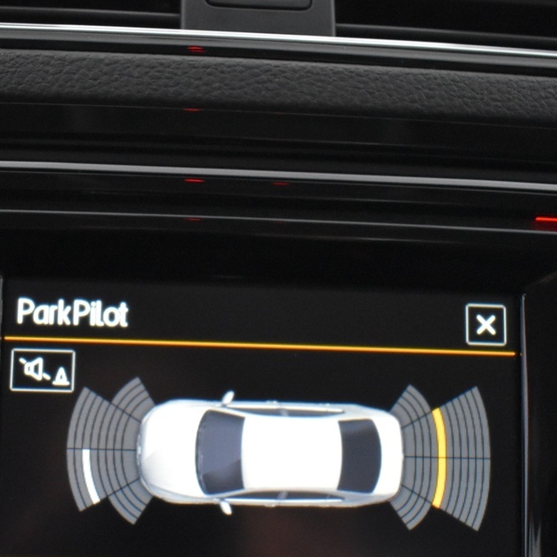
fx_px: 1056
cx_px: 228
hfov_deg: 29.5
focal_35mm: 58
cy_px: 416
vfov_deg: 29.1
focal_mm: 18
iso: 3200
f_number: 3.5
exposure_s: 1/45
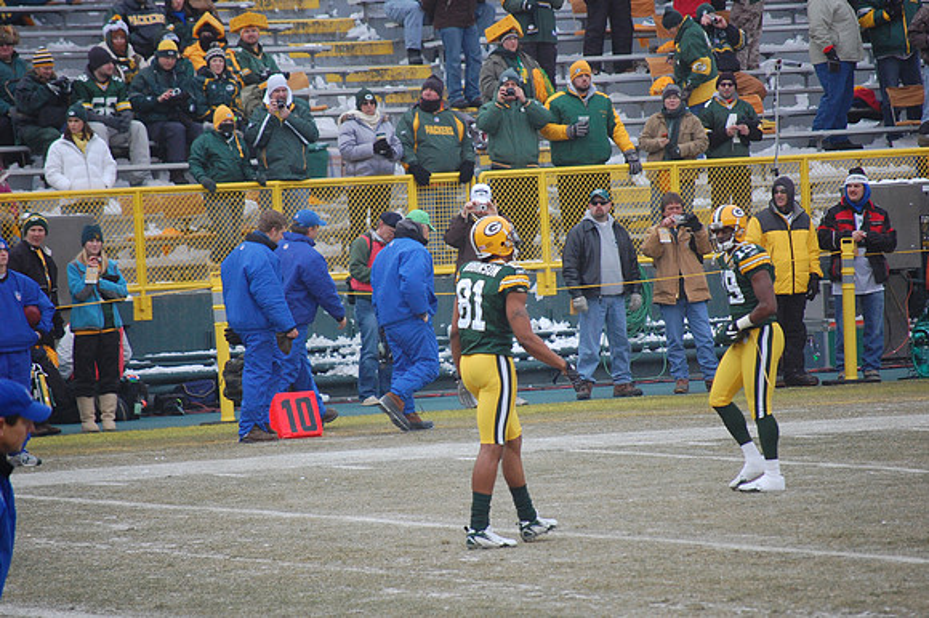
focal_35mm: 300
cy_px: 309
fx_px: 7737
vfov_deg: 4.6
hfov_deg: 6.9
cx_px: 464
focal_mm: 200
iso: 800
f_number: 5.6
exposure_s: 1/800
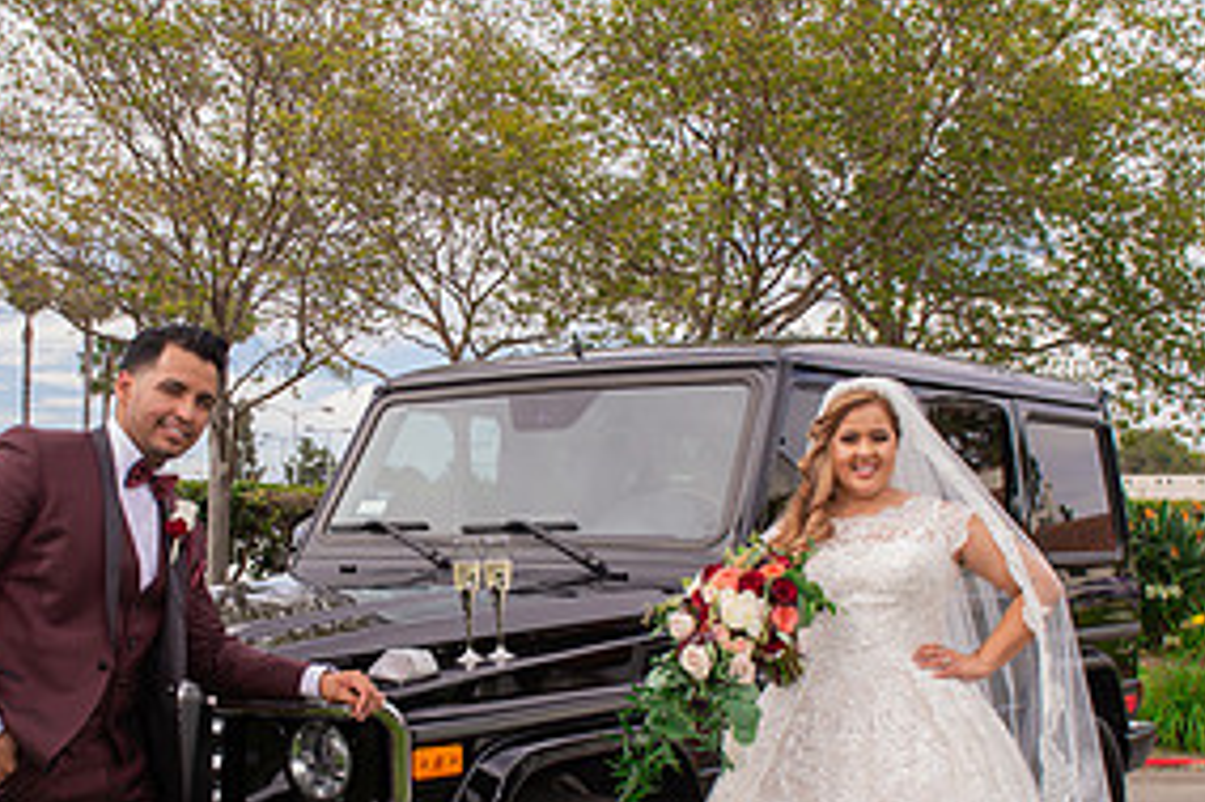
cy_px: 539
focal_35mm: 49
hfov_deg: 40.1
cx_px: 454
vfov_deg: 27.3
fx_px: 1639
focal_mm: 24
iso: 400
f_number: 8
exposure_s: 1/250
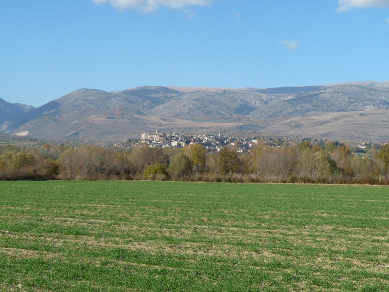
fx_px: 753
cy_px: 146
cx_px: 194
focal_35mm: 67
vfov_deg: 21.9
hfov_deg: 29.0
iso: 100
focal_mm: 11.9
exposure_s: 1/400
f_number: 5.6
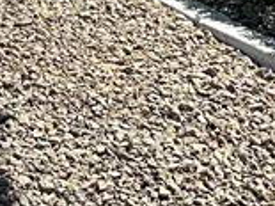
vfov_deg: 7.7
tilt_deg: -2.9
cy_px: -368
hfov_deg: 10.7
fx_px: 1365
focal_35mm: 172
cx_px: -227
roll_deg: -1.3
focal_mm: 5.7
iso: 50
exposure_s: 1/3356
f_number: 1.5
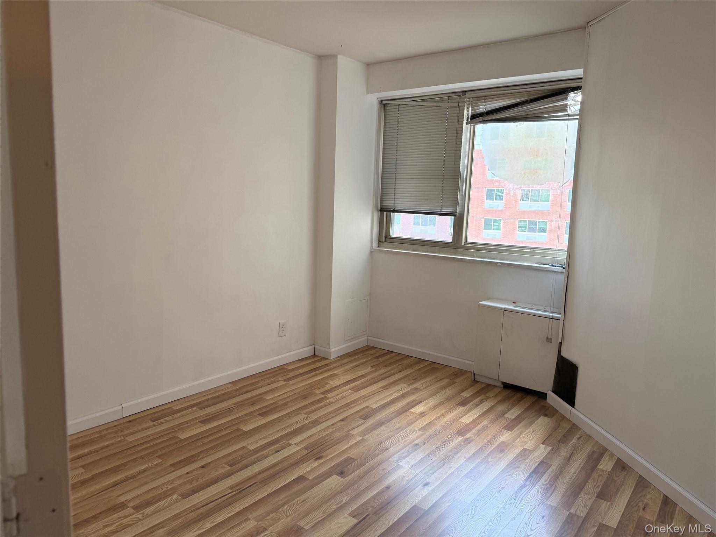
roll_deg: -2.8
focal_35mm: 24
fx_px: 496
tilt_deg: -6.8
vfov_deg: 56.8
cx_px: 358
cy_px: 268
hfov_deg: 71.6
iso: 125
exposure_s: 1/129
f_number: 1.78
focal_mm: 6.76
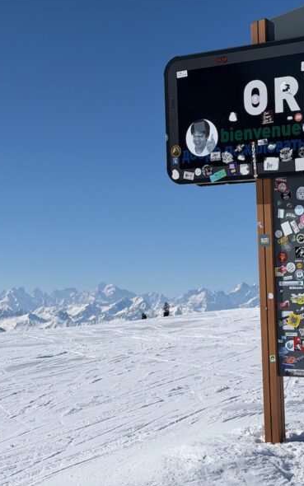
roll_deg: +0.5
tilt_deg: +3.5
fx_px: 914
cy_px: 241
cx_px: 201
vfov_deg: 29.8
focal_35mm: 69
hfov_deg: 18.8
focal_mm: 6.76
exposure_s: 1/16129
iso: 64
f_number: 1.78
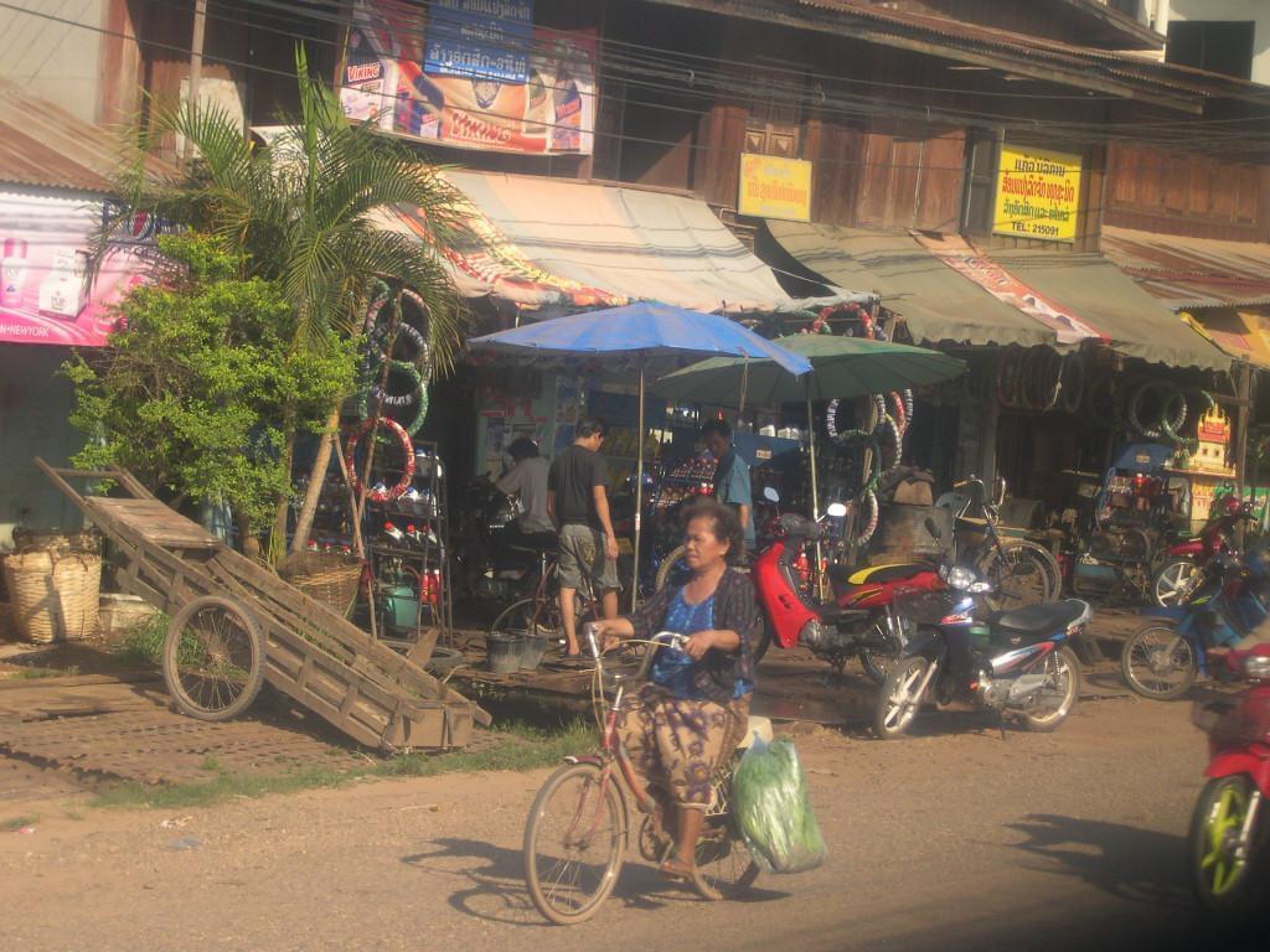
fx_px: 3559
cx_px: 635
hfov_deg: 20.2
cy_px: 476
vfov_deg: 15.2
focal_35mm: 97
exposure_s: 1/177
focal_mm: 20.5
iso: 100
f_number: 4.6
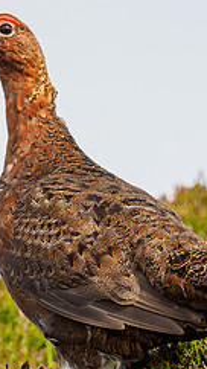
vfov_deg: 1.0
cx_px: 93
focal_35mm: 2232
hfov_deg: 0.5
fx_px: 21795
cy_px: 264
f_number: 4.5
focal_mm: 300
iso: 200
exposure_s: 1/640
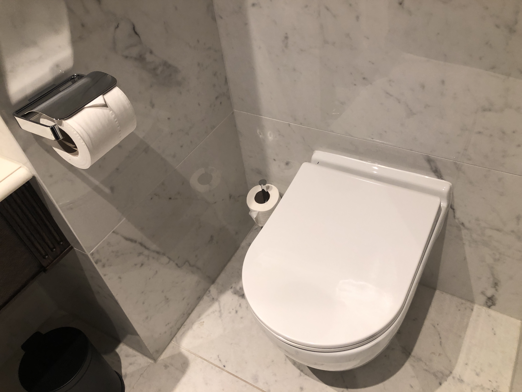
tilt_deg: -45.5
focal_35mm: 28
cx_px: 261
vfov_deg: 49.7
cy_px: 196
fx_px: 422
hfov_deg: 63.4
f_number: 1.8
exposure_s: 1/17
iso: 40
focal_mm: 3.99
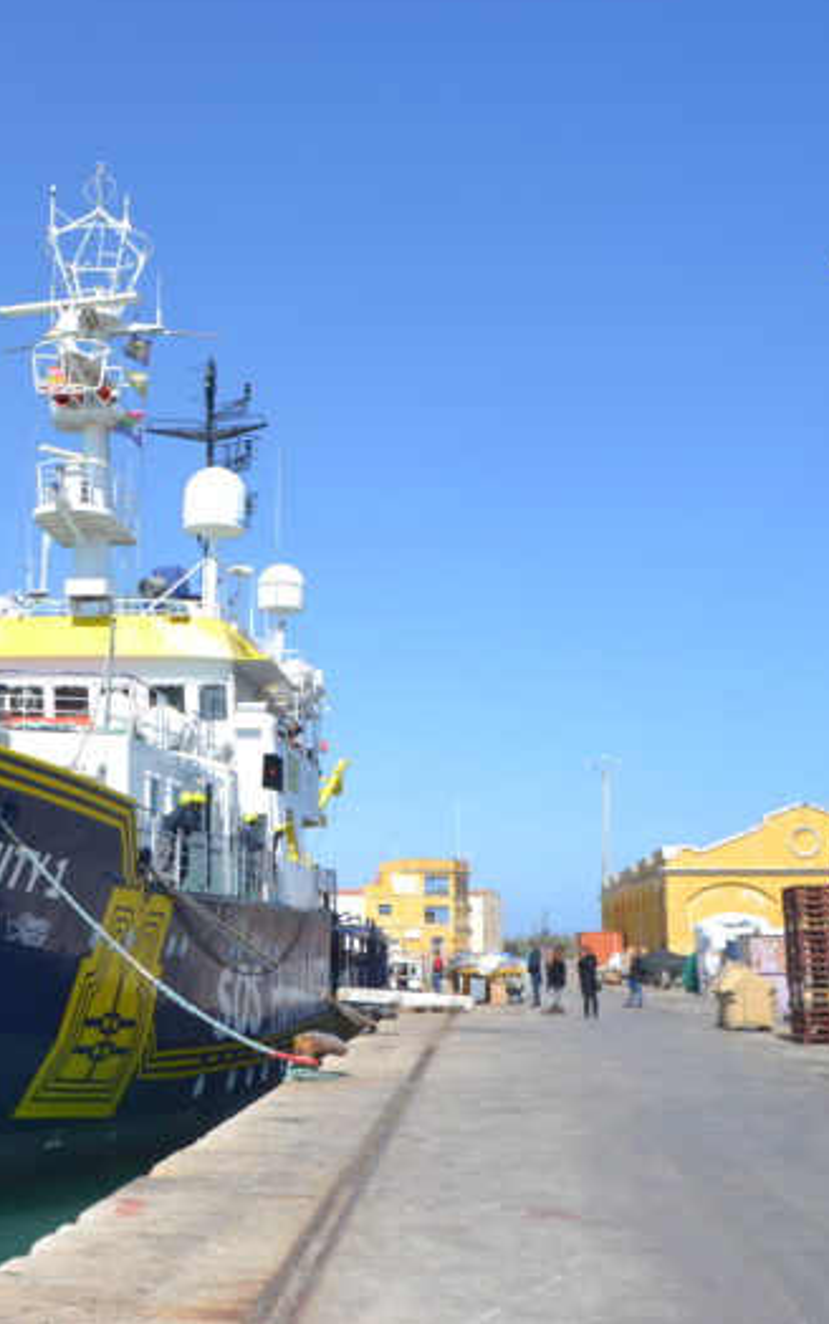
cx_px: 76
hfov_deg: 29.3
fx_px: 1517
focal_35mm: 42
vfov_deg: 47.2
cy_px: 656
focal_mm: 18
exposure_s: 1/200
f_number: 7.1
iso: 100
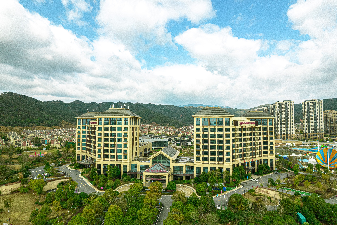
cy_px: 112
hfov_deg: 78.6
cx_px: 168
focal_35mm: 22
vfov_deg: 57.2
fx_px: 206
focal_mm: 8.38
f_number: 2.8
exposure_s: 1/320
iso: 100
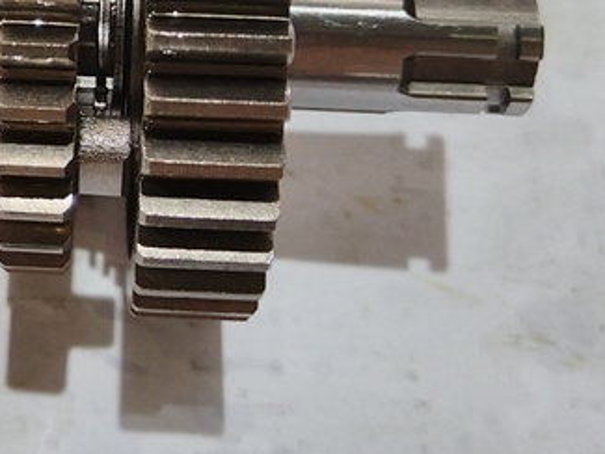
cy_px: 22
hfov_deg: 28.4
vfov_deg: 22.2
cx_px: -4
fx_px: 1119
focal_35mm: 64
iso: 4005
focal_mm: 4.95
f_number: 1.9
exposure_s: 1/100
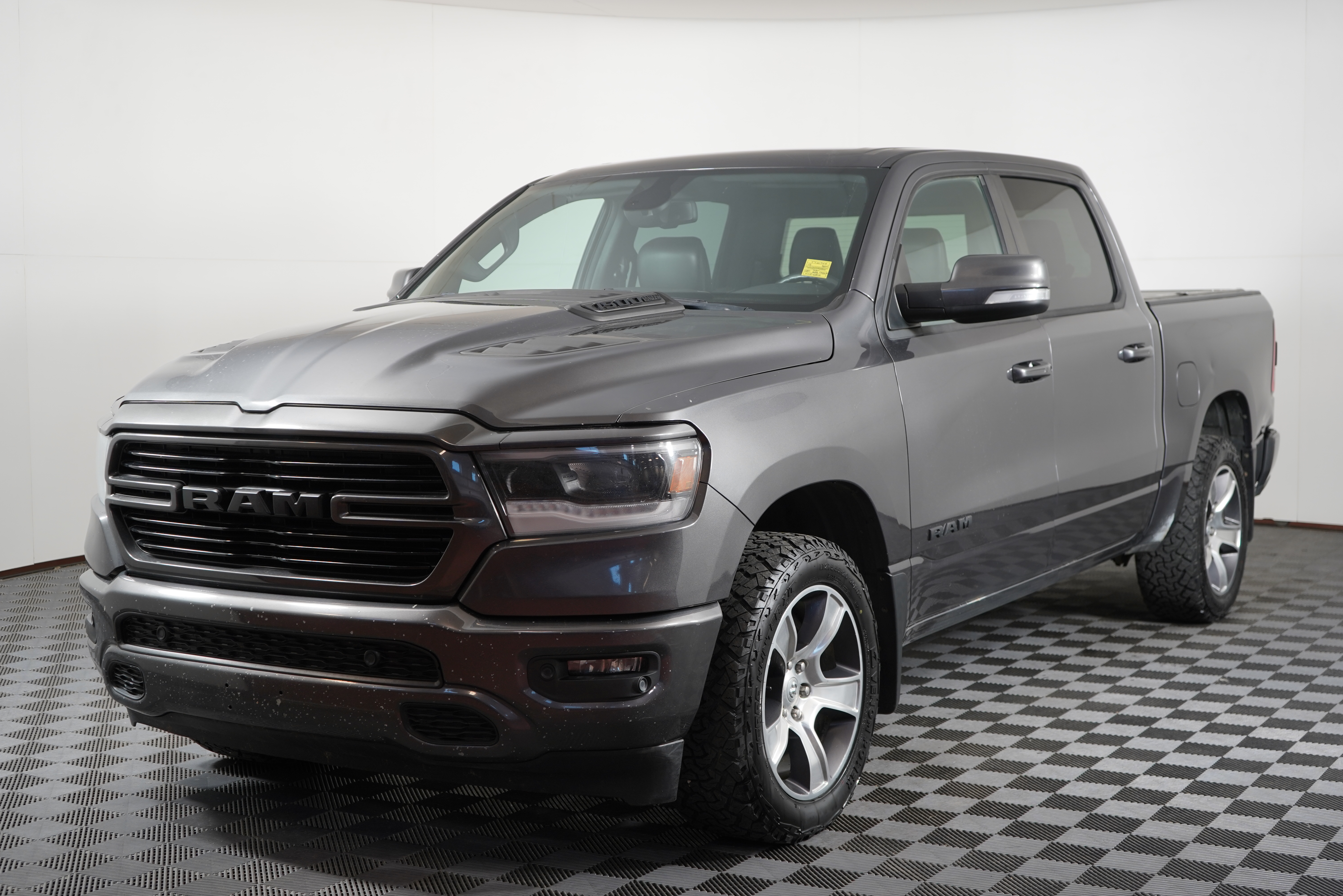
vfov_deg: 28.1
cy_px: 448
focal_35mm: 48
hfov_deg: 41.1
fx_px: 1791
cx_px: 672
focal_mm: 48
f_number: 4.5
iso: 320
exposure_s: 1/60
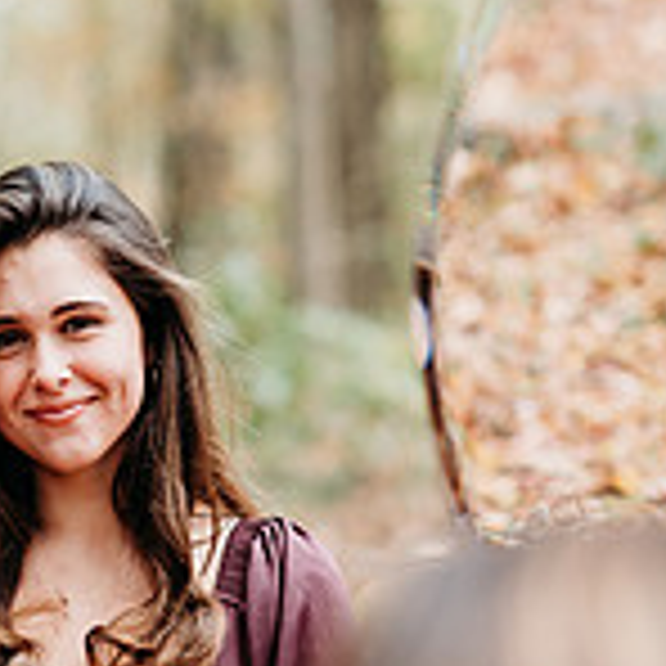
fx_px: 4789
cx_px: 288
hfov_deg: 8.0
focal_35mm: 220
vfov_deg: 7.9
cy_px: 770
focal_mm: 85
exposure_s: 1/320
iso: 400
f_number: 2.2
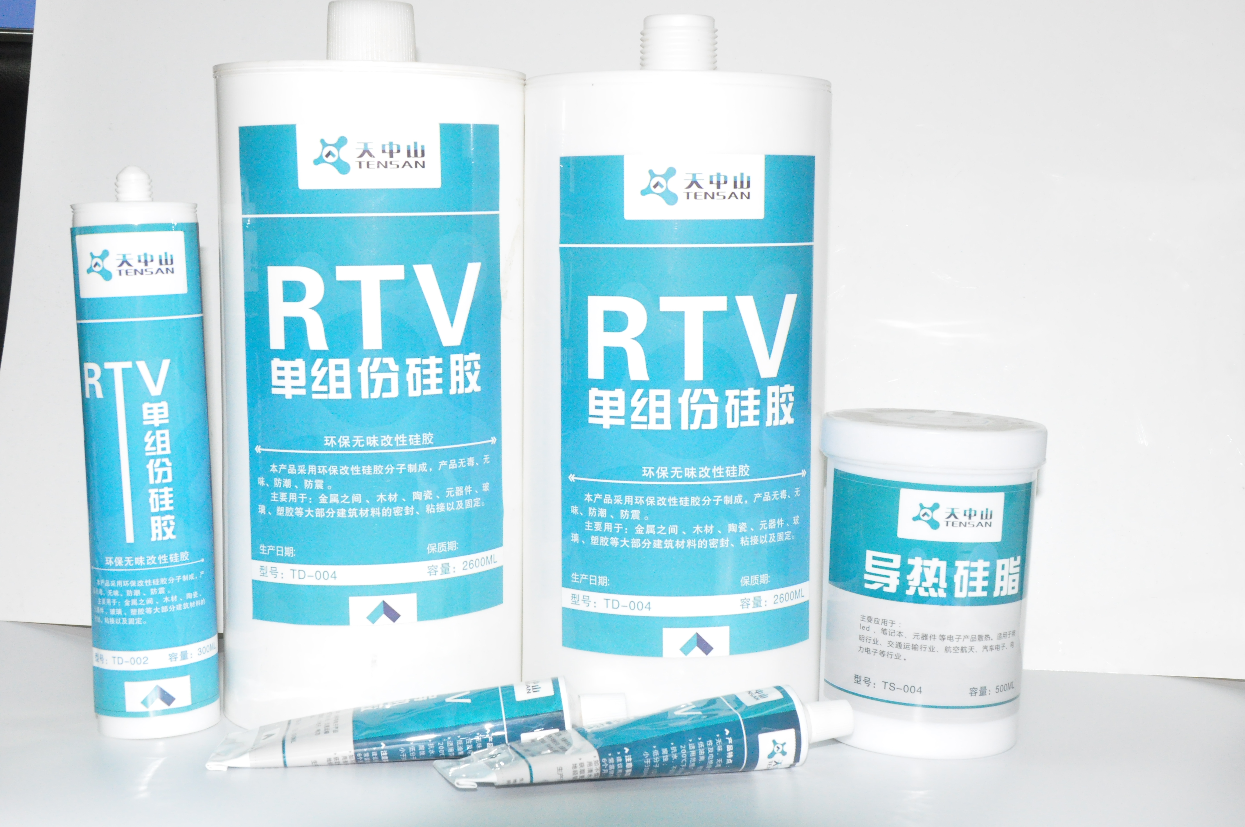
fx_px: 1969
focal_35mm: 57
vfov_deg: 23.7
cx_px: 622
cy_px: 414
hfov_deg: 35.1
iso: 3200
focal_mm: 38
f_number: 11
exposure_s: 1/60
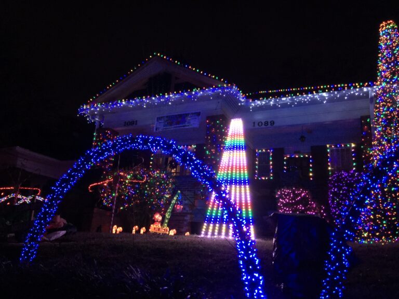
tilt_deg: +19.0
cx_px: 200
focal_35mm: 29
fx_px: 334
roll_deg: -5.5
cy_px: 150
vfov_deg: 48.2
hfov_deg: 61.7
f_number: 2.2
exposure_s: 1/4
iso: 80
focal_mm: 4.15
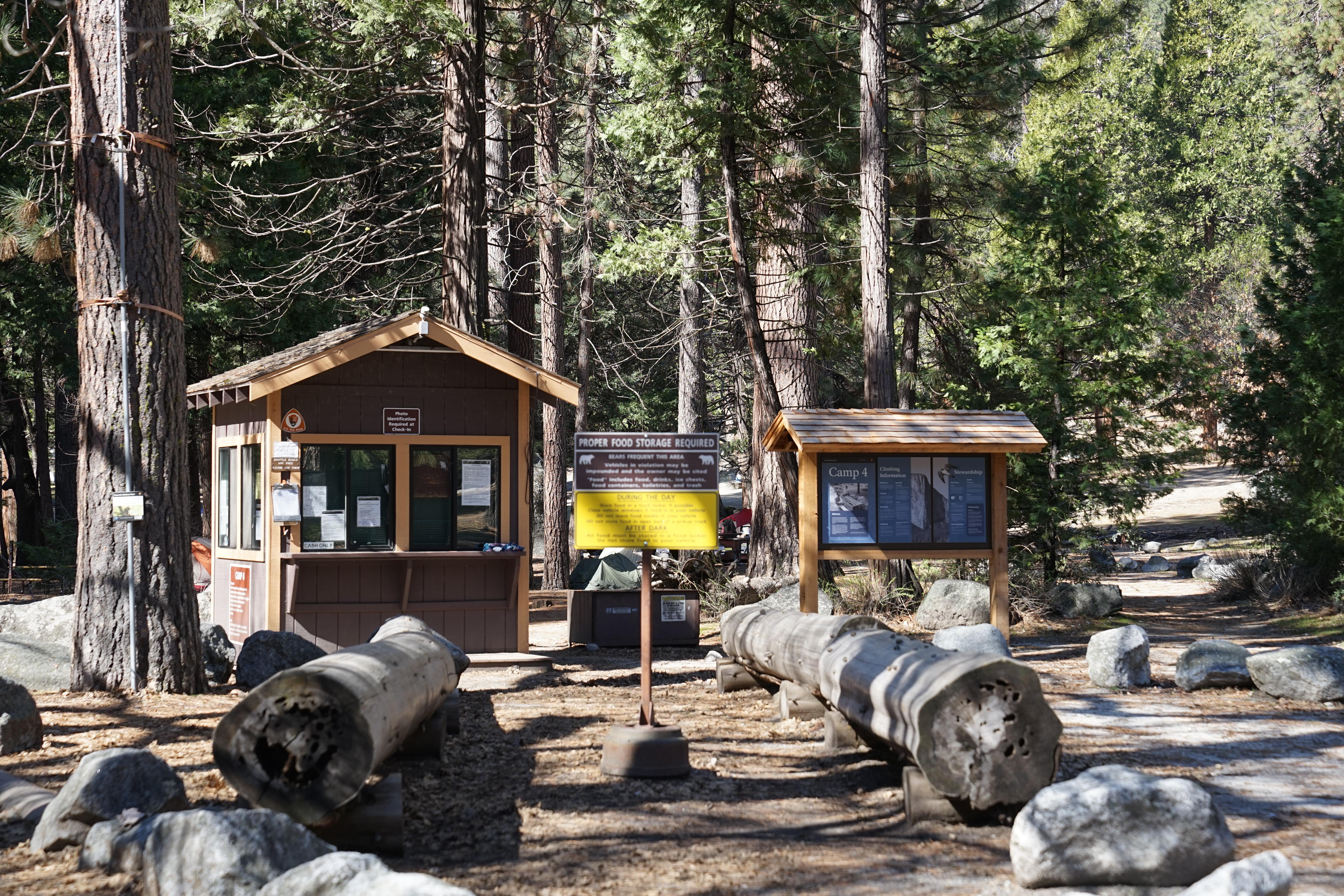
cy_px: 448
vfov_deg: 19.5
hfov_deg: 28.8
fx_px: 2613
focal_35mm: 70
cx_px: 672
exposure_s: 1/160
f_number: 4.5
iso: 100
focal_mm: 70
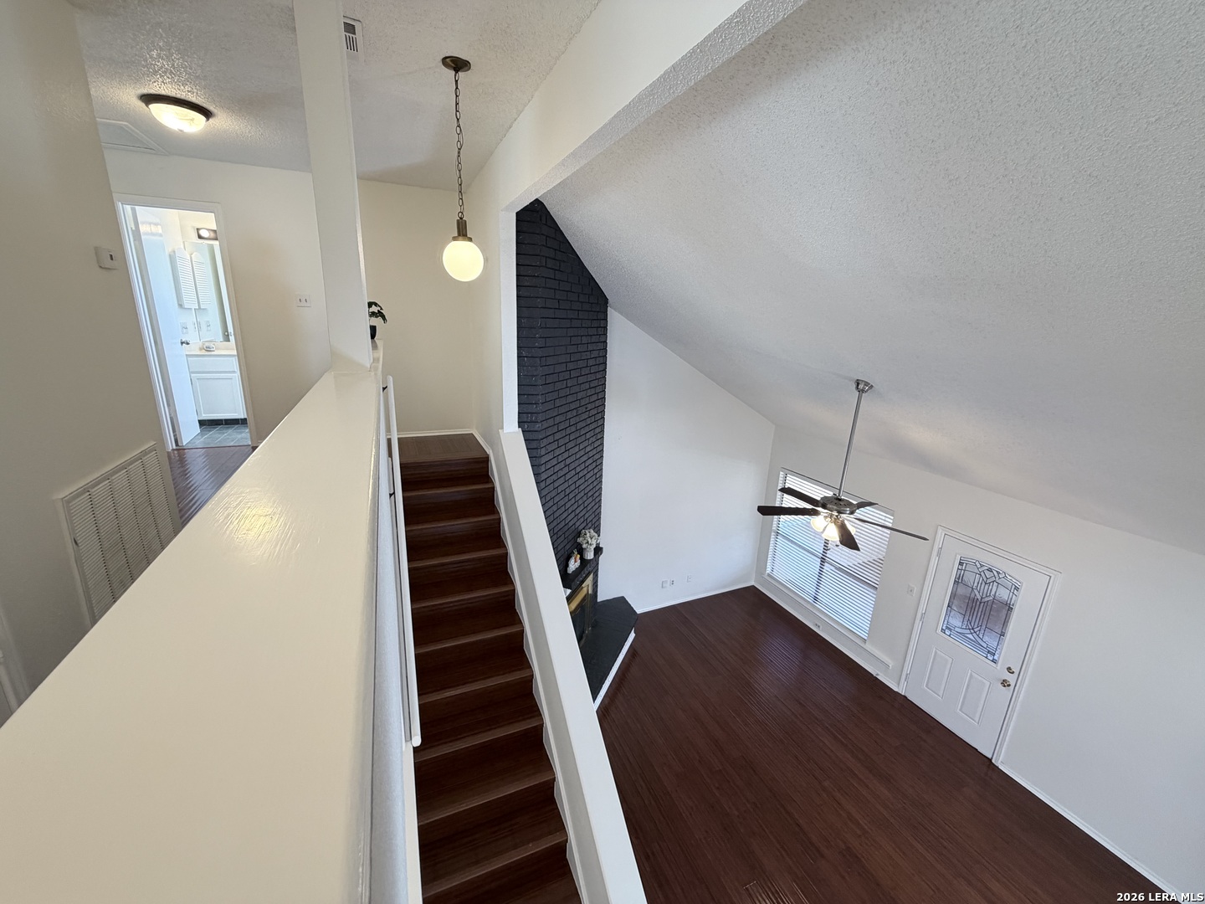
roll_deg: -2.1
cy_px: 452
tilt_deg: -16.2
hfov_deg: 102.1
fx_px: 487
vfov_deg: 85.7
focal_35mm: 14
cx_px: 602
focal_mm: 2.22
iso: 200
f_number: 2.2
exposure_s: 1/120
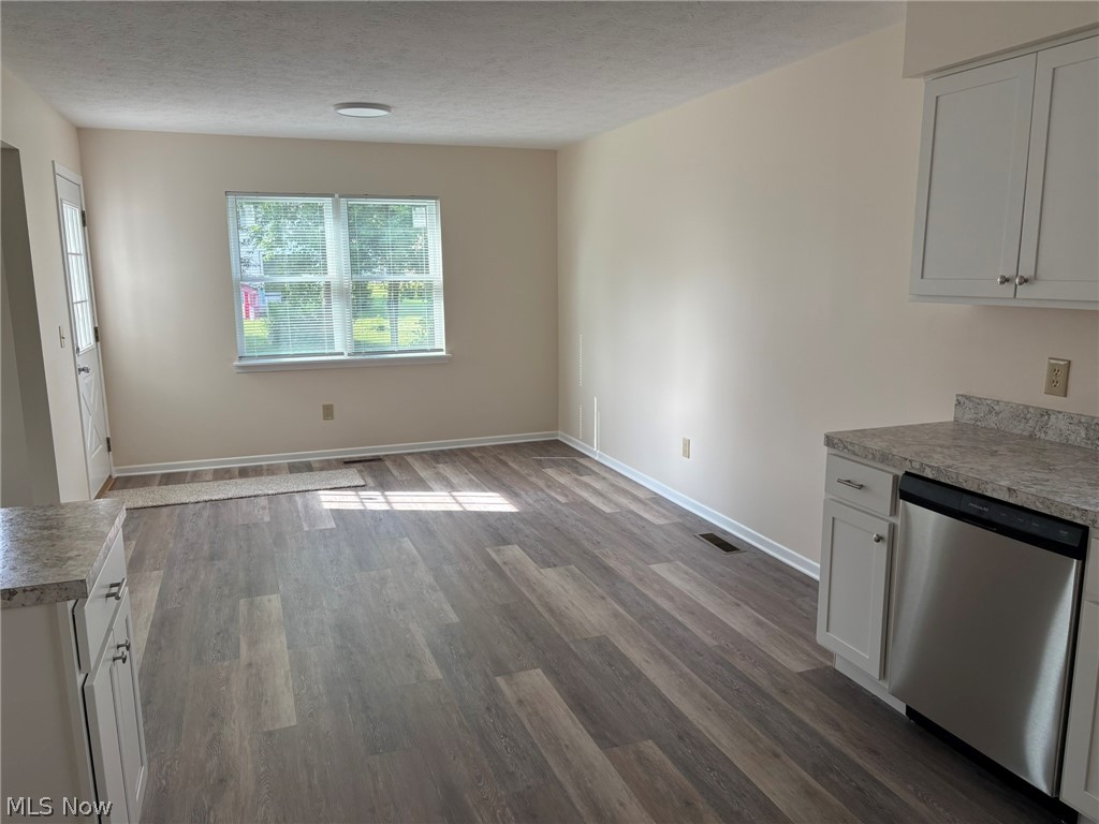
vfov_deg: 53.1
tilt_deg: -10.8
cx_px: 550
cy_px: 412
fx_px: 825
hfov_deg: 67.3
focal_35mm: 26
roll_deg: +0.7
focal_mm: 5.96
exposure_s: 1/179
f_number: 1.6
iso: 64
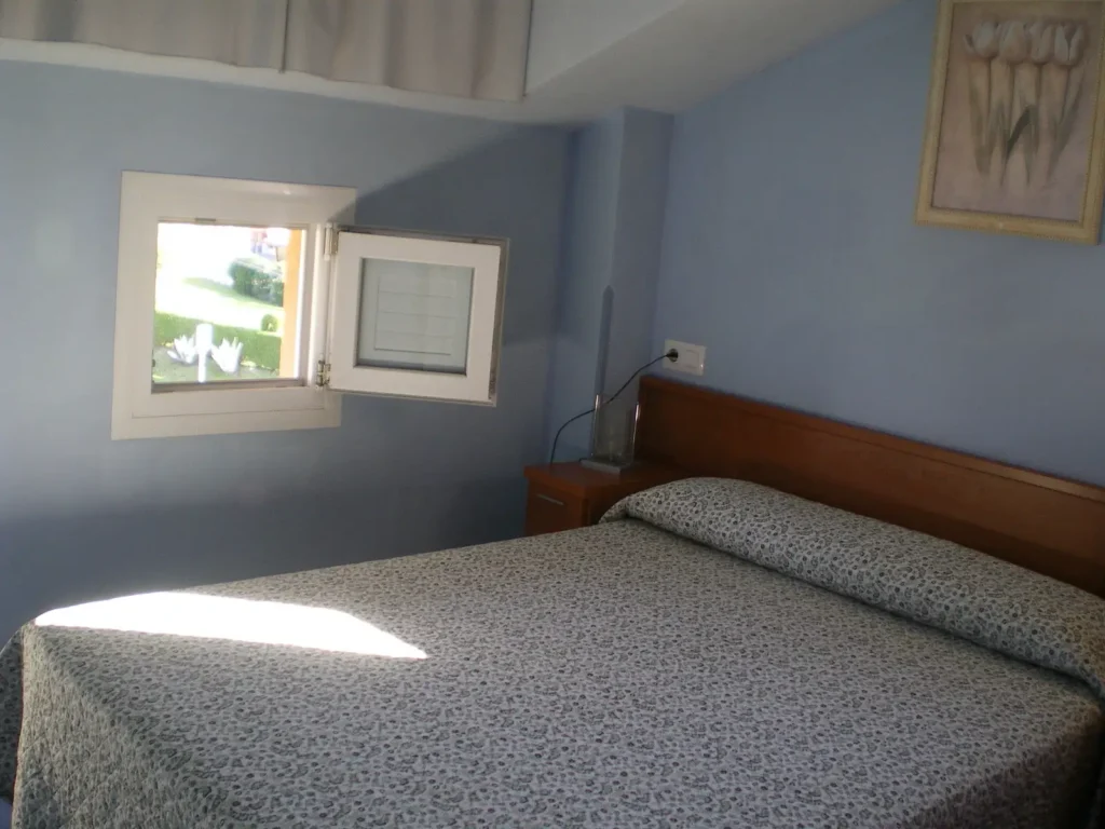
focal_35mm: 38
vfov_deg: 37.7
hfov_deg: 49.0
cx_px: 552
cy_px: 414
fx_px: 1213
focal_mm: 6.3
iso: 160
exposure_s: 1/50
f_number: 3.1
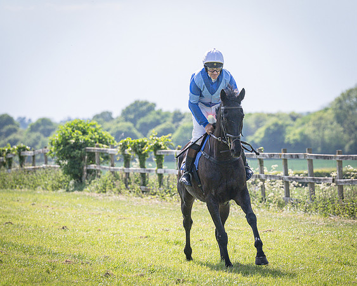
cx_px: 202
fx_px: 3072
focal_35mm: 291
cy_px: 133
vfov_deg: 5.3
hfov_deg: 6.7
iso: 400
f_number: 4
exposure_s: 1/3200
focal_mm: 155
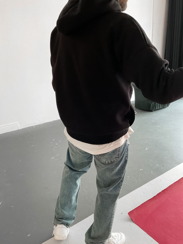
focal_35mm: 29
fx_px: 204
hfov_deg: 48.2
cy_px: 122
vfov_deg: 61.7
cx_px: 92
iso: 200
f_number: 1.8
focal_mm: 3
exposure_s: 1/60
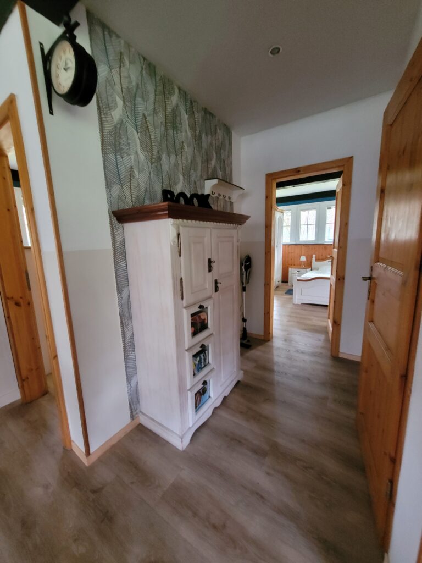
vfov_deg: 106.2
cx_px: 211
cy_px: 282
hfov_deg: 89.9
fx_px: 211
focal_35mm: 13
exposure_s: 1/25
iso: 800
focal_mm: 1.74
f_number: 2.2
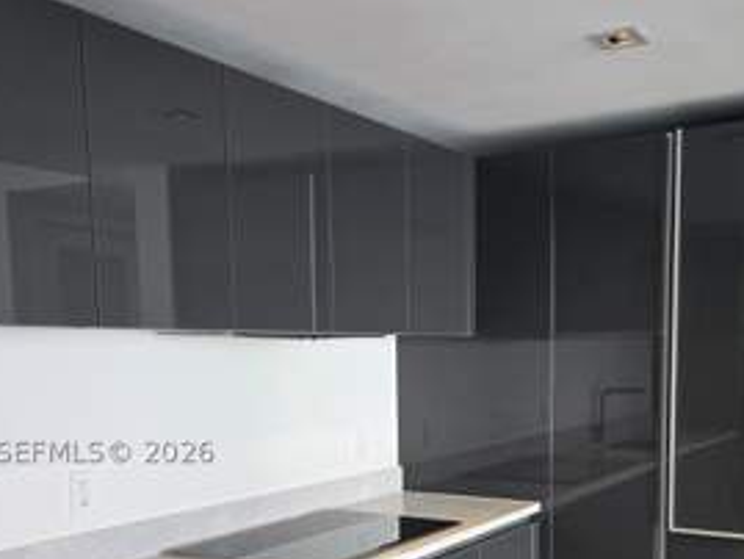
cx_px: 467
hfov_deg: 45.4
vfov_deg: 34.1
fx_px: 882
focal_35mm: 41
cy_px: 451
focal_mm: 5.4
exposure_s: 1/120
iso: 320
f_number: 1.8
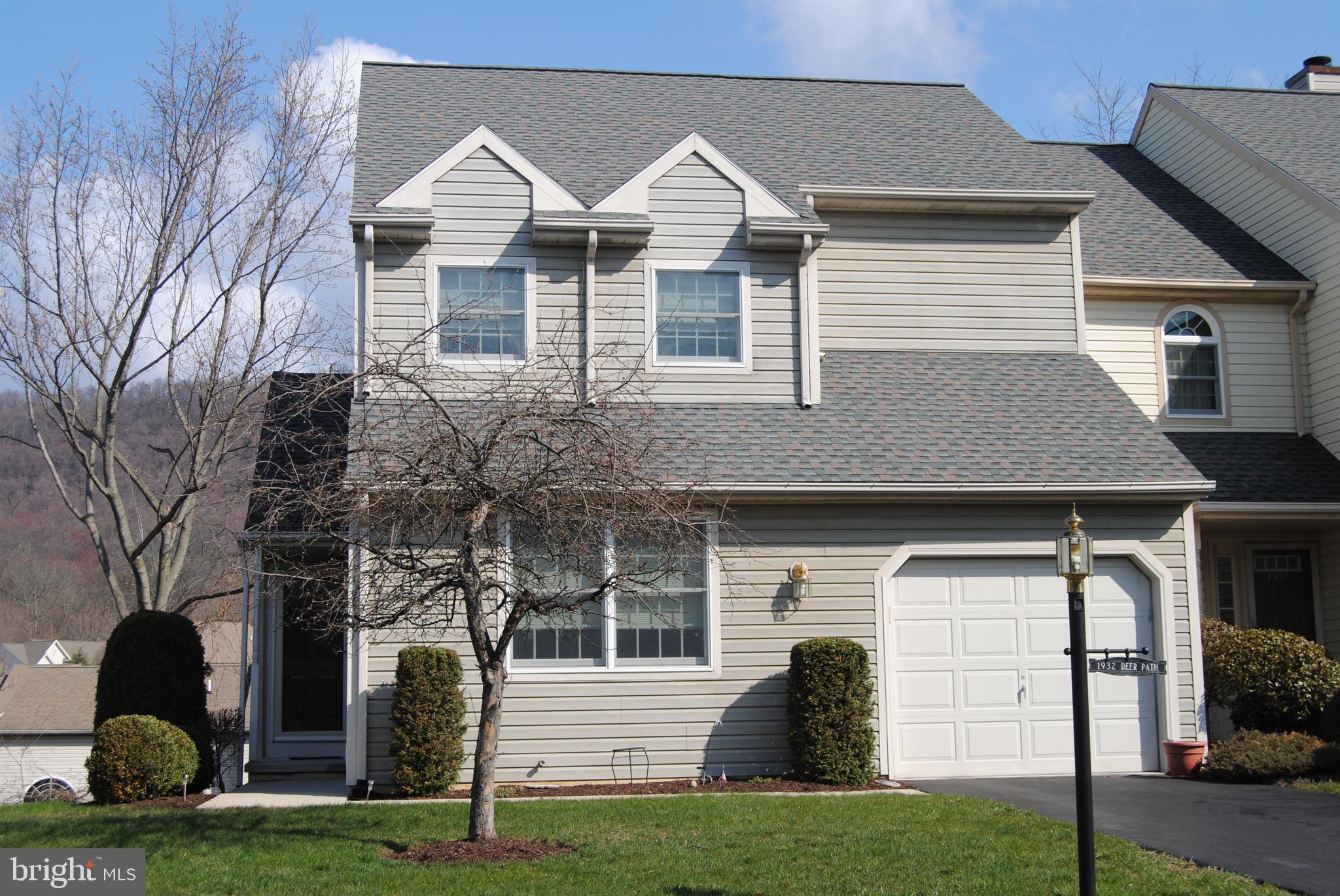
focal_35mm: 48
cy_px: 448
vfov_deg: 28.1
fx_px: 1788
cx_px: 670
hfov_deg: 41.1
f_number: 9
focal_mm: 32
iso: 100
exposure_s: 1/320
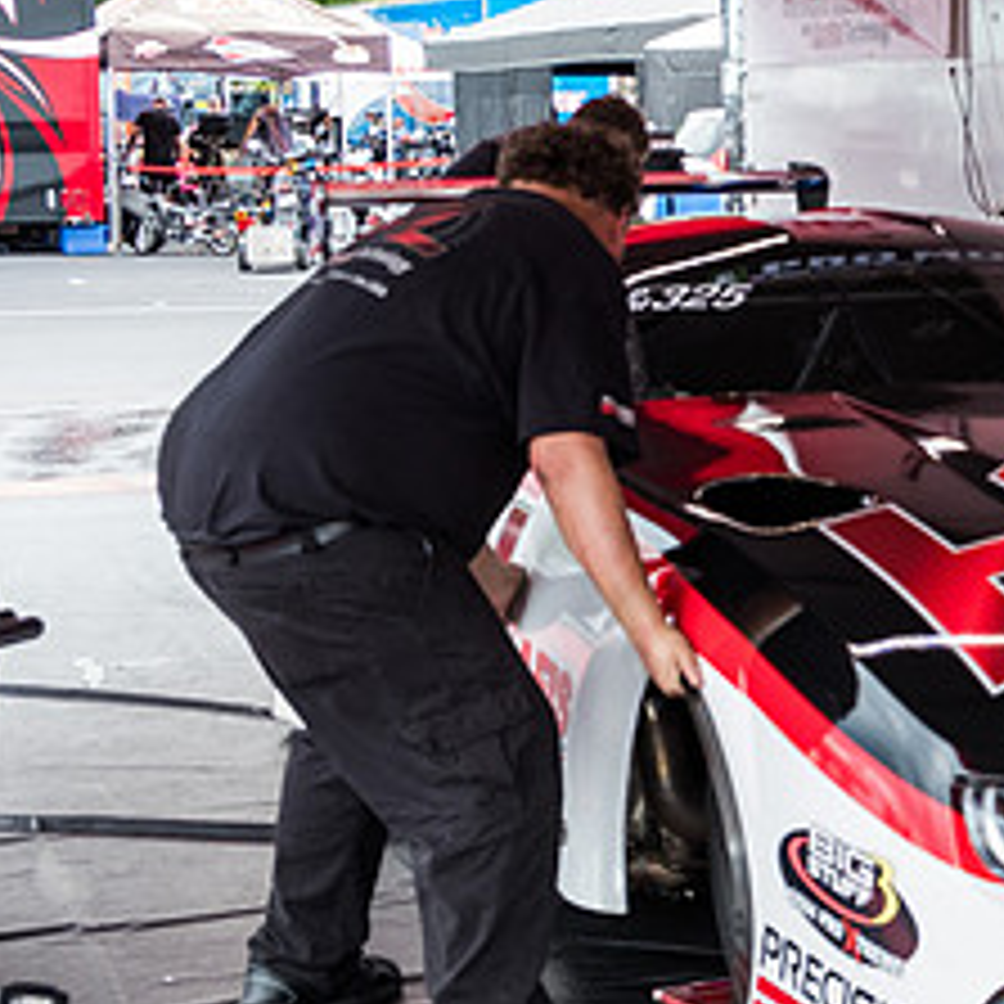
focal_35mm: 84
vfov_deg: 20.6
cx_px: 1261
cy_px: 479
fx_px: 2756
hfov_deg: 19.3
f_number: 5
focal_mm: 25.4
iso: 400
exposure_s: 1/125
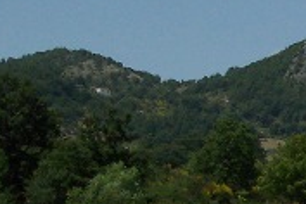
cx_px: 424
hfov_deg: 11.1
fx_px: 1521
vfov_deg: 7.7
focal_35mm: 179
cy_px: 85
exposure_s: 1/1000
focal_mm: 8
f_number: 4.8
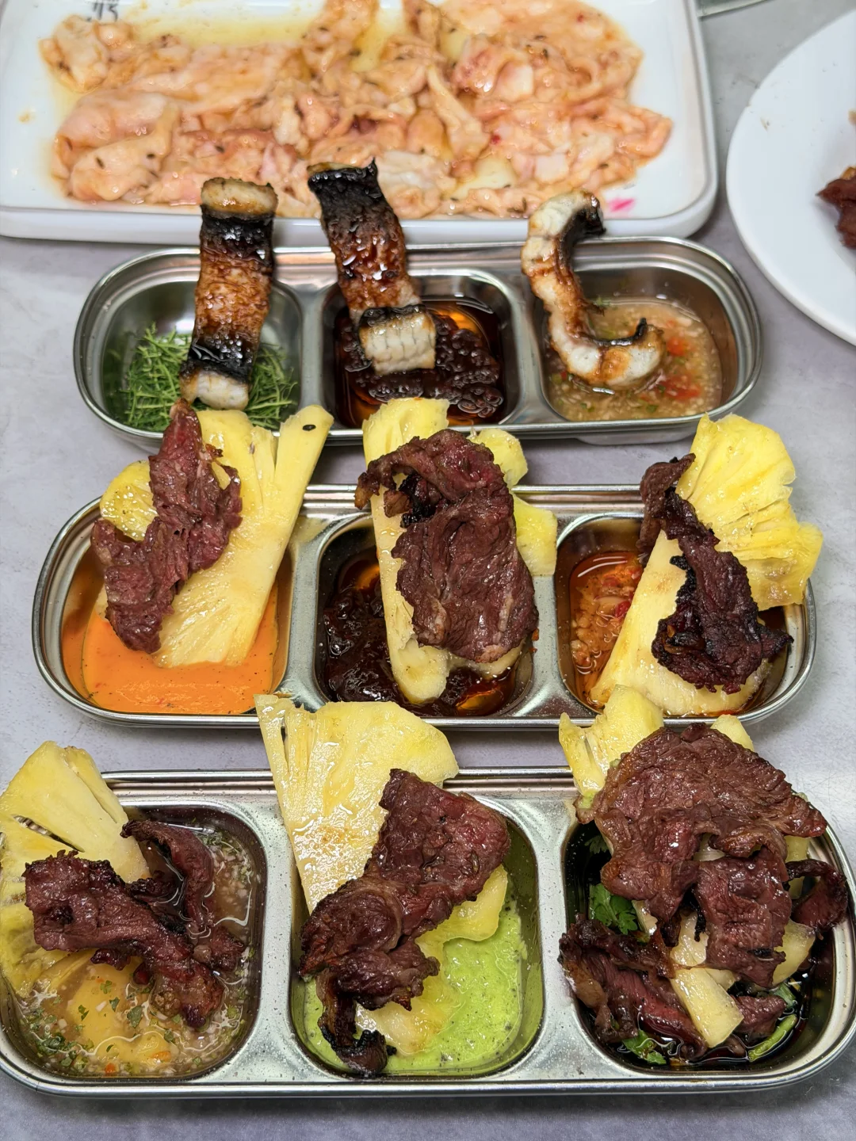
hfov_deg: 30.3
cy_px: 570
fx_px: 1583
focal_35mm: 48
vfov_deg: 39.7
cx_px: 428
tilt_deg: -53.3
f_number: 1.78
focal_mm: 6.76
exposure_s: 1/103
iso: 64
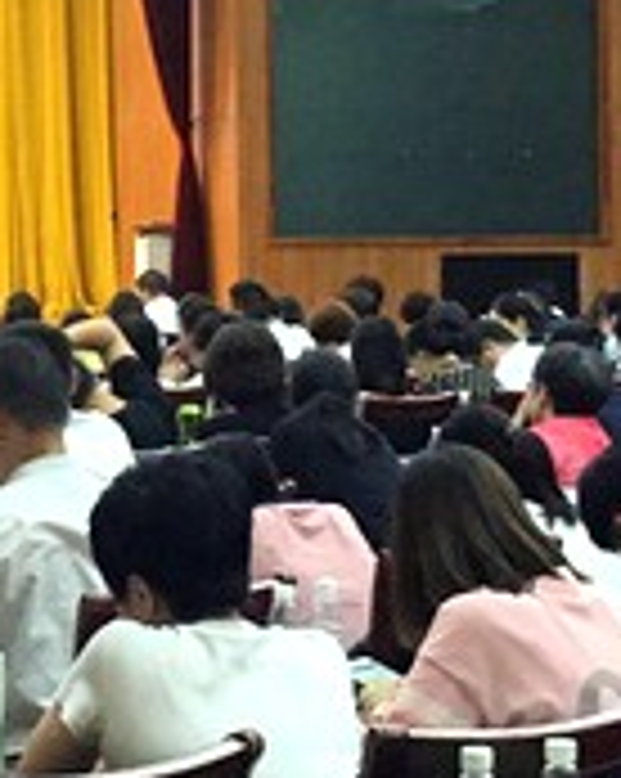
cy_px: 25
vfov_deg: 14.4
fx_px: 3038
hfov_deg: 11.6
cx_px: 50
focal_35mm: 132
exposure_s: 1/33
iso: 250
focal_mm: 4.15
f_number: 2.2
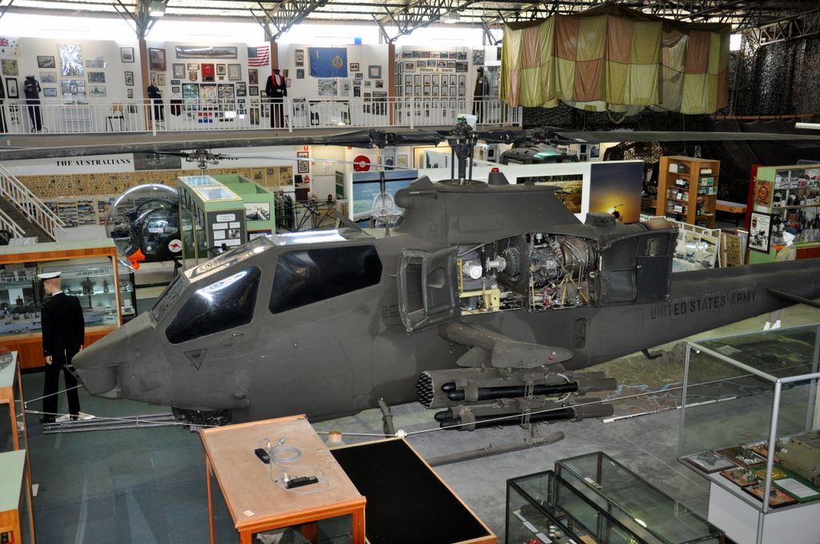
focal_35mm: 36
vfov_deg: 36.8
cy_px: 272
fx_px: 819
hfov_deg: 53.2
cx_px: 410
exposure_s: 1/60
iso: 800
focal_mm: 24
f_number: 3.8
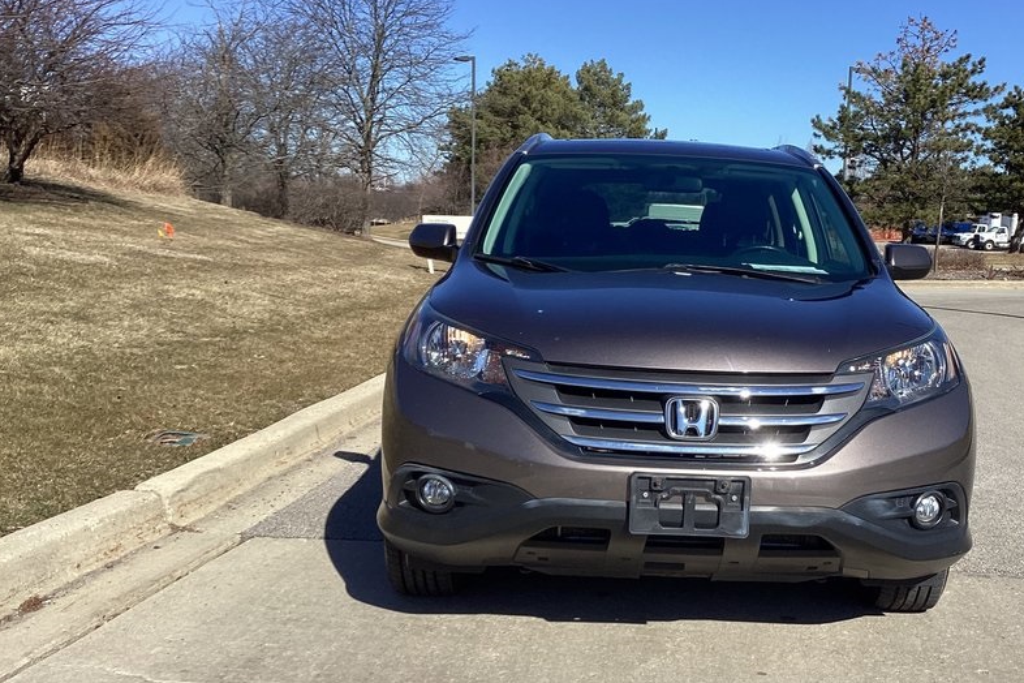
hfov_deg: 45.9
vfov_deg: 31.9
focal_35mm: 42
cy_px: 383
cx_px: 655
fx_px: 1195
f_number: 2.4
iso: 25
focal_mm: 3.3
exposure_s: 1/1431
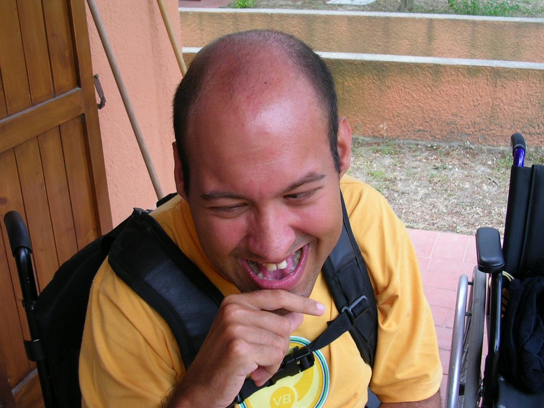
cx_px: 272
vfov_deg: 31.5
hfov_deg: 41.2
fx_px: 723
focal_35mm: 46
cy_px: 204
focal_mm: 7.1
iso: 50
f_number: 3
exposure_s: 1/41.6
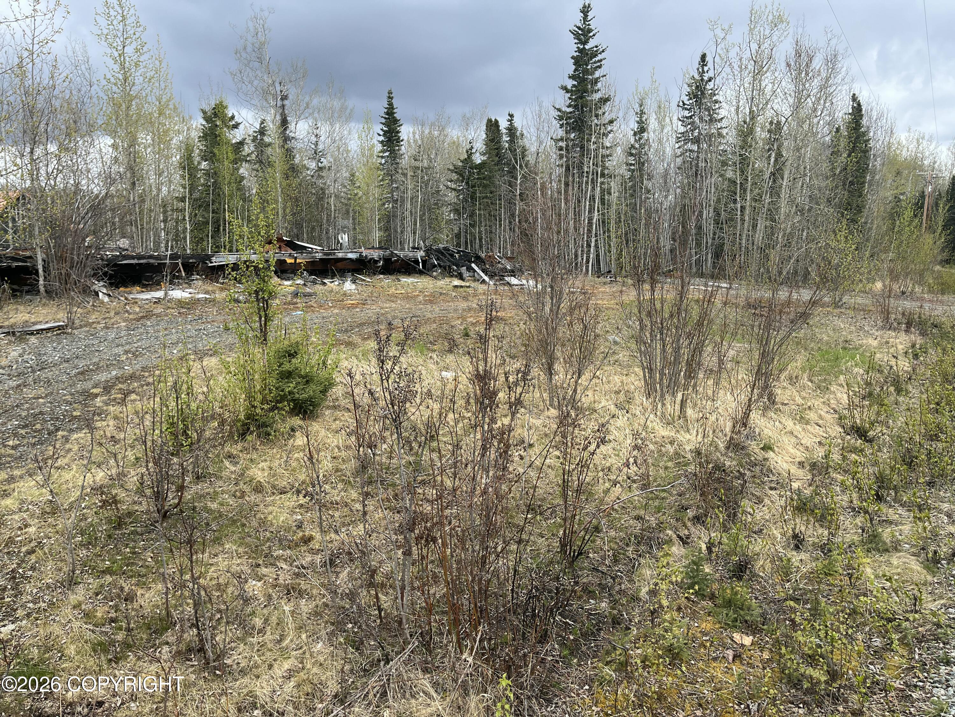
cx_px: 478
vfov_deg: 53.1
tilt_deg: -9.9
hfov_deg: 67.3
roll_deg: -0.2
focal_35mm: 26
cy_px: 358
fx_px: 717
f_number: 1.6
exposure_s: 1/1325
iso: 50
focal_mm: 5.1
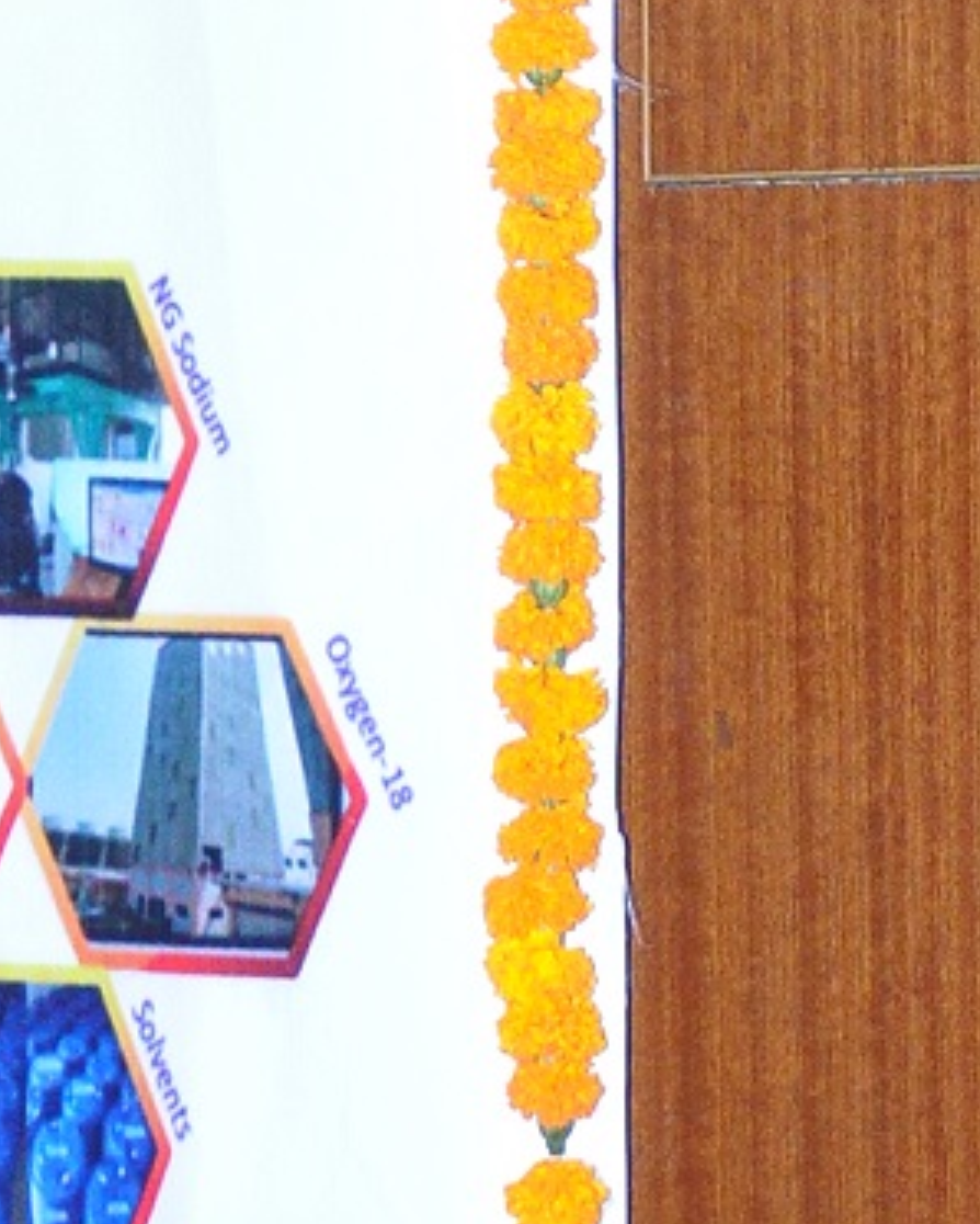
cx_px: 79
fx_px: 14961
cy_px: -105
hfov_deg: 3.7
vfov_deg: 4.7
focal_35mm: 413
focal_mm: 52
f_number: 5.6
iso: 1600
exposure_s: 1/125
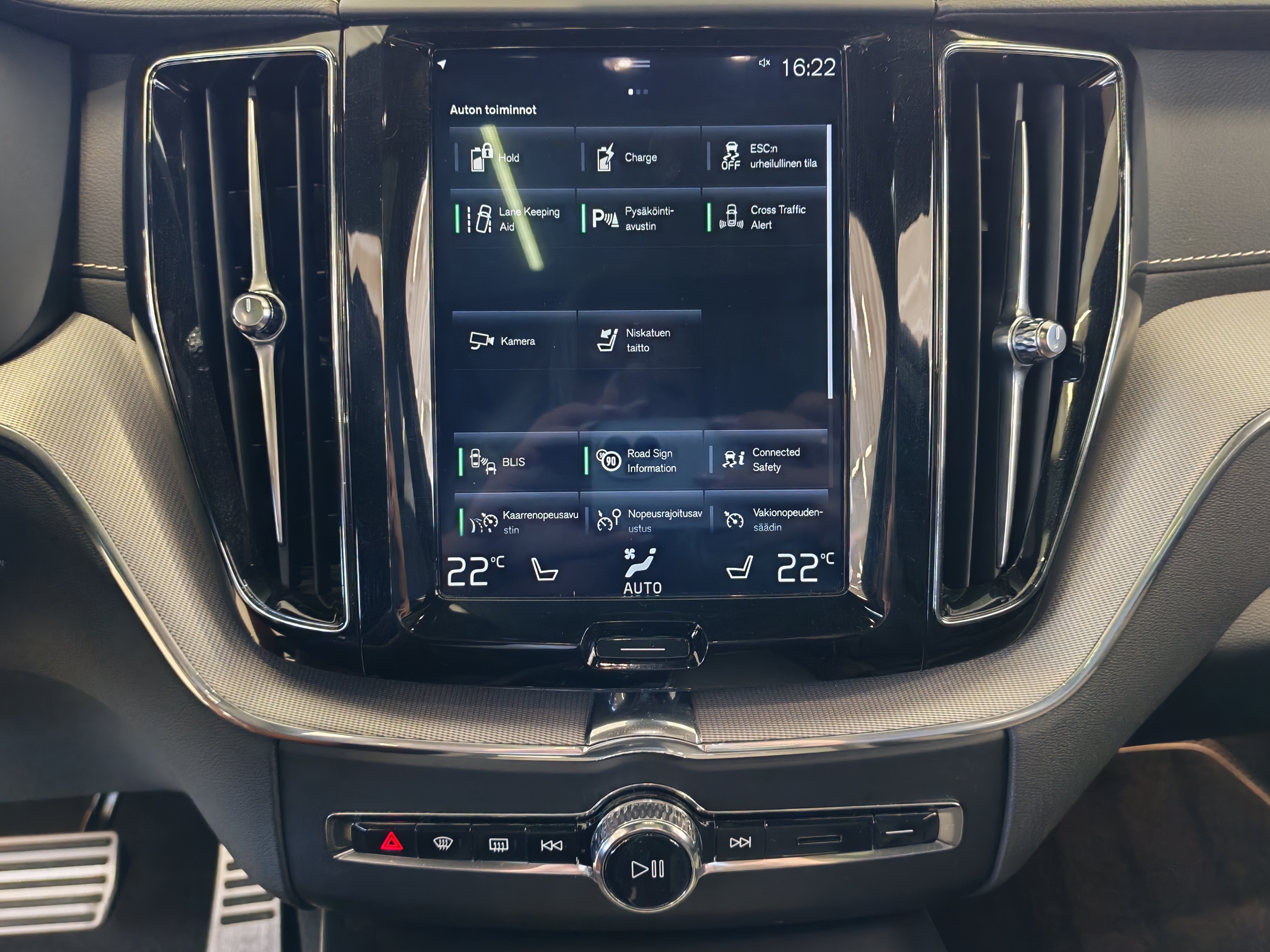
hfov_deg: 54.0
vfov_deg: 41.8
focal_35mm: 34
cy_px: 471
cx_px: 637
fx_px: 1247
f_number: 1.9
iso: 1772
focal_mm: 6.12
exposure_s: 1/50
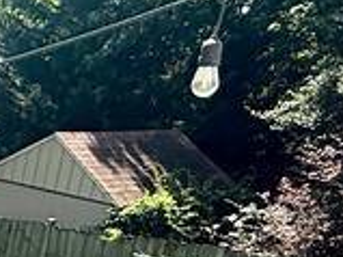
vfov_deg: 15.3
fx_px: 891
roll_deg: -3.2
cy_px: 371
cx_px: -339
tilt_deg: -17.9
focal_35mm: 90
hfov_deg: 16.6
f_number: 2.2
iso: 50
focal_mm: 2.22
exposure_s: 1/751
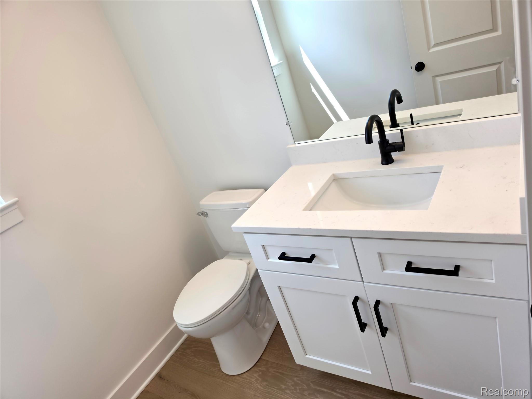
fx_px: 353
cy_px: 200
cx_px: 266
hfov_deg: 73.9
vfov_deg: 58.9
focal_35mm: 23
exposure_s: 1/120
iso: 20
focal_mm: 6.5
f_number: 1.4
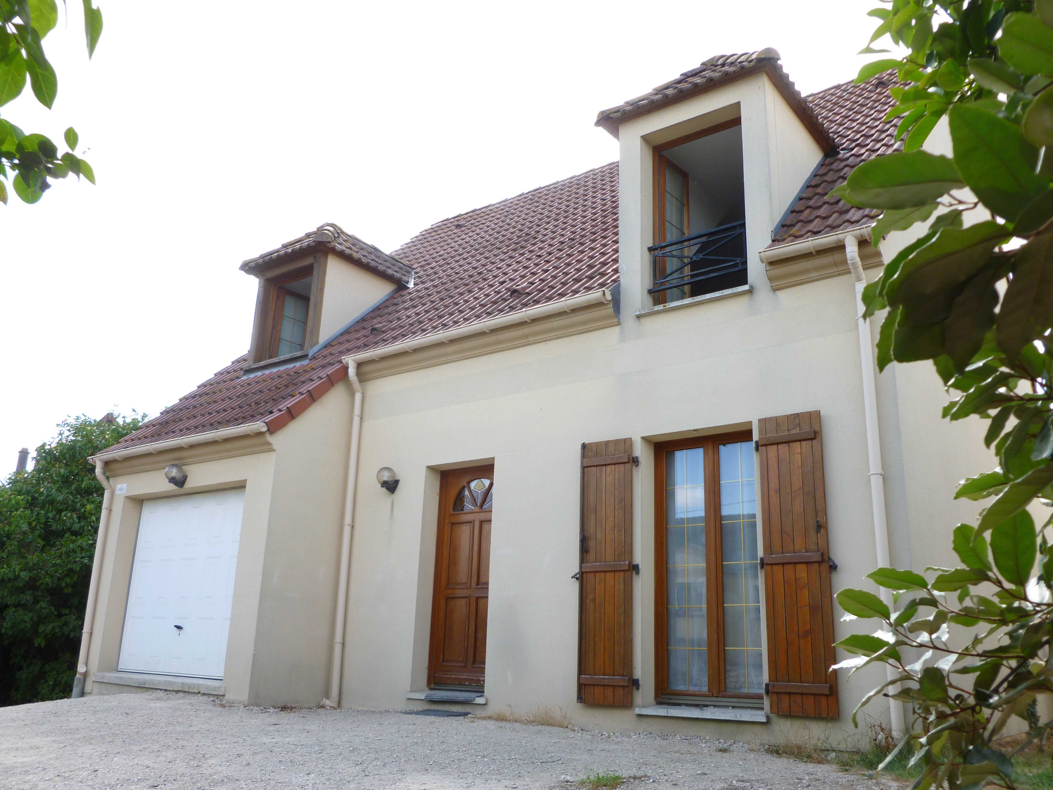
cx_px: 526
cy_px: 395
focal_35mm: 28
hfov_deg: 63.4
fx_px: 852
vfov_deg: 49.7
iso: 100
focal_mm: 5
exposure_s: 1/250
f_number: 3.3
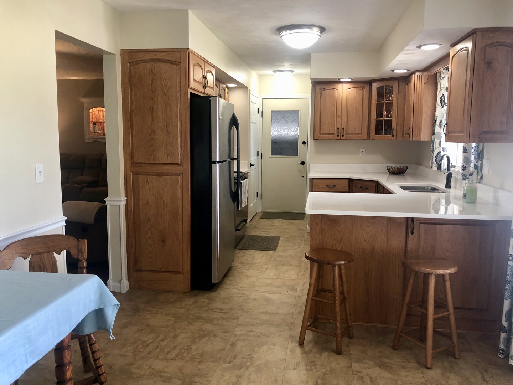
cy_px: 192
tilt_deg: -6.4
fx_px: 415
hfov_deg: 63.4
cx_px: 256
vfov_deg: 49.7
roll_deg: +0.5
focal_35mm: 28
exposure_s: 1/20
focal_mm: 4
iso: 40
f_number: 1.8
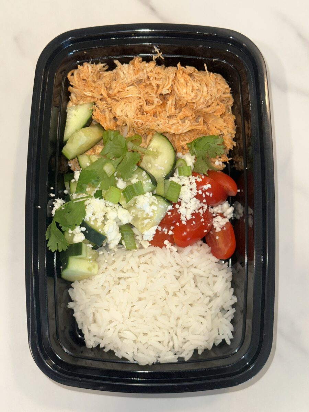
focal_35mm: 48
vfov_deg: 39.7
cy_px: 206
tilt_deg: -84.3
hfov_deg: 30.3
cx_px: 154
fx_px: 571
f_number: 1.78
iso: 80
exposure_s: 1/63
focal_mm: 6.86
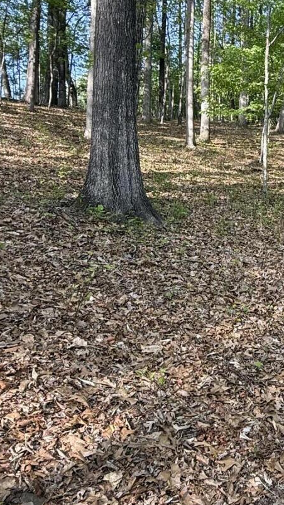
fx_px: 508
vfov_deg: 52.8
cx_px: 303
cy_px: 245
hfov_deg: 28.7
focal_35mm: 38
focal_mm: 2.22
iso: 50
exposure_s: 1/136
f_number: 2.2
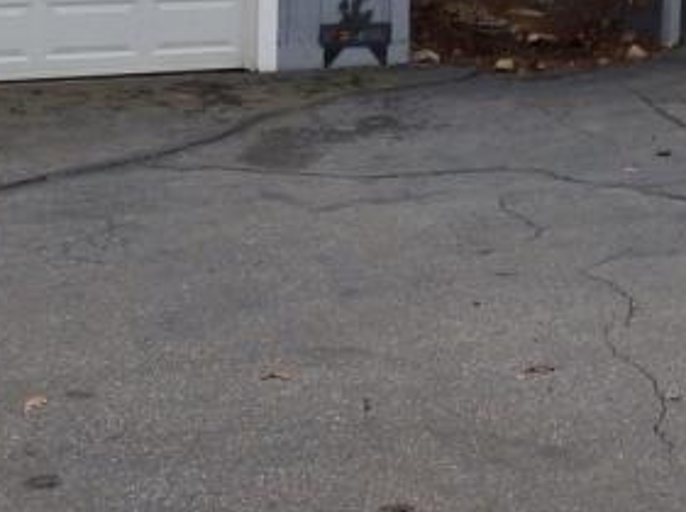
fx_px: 1445
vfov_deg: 18.3
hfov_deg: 25.2
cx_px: 710
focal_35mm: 73
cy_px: -205
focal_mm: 3.58
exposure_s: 1/500
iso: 100
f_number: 2.8
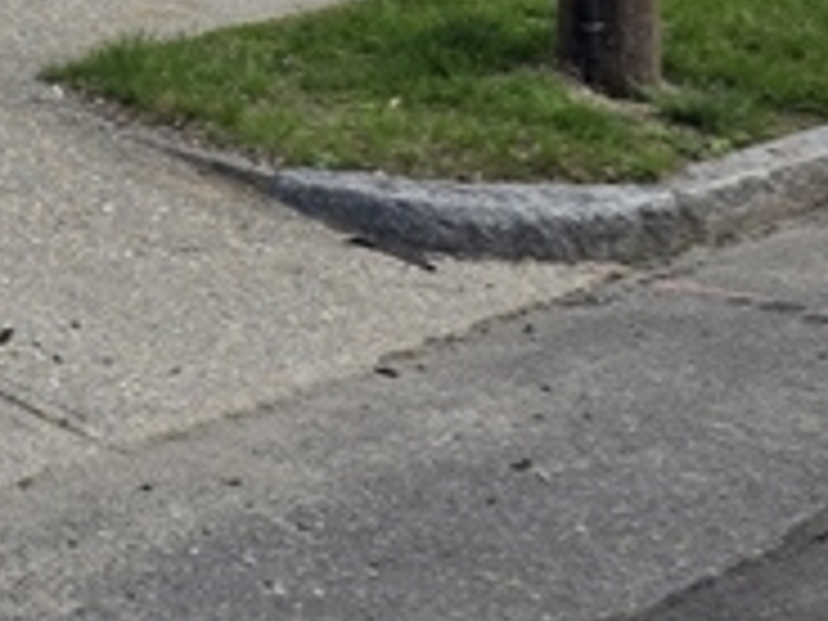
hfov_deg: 14.2
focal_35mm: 128
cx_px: -500
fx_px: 3062
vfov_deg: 10.7
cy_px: -562
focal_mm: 6.3
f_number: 1.7
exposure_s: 1/1468
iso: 80
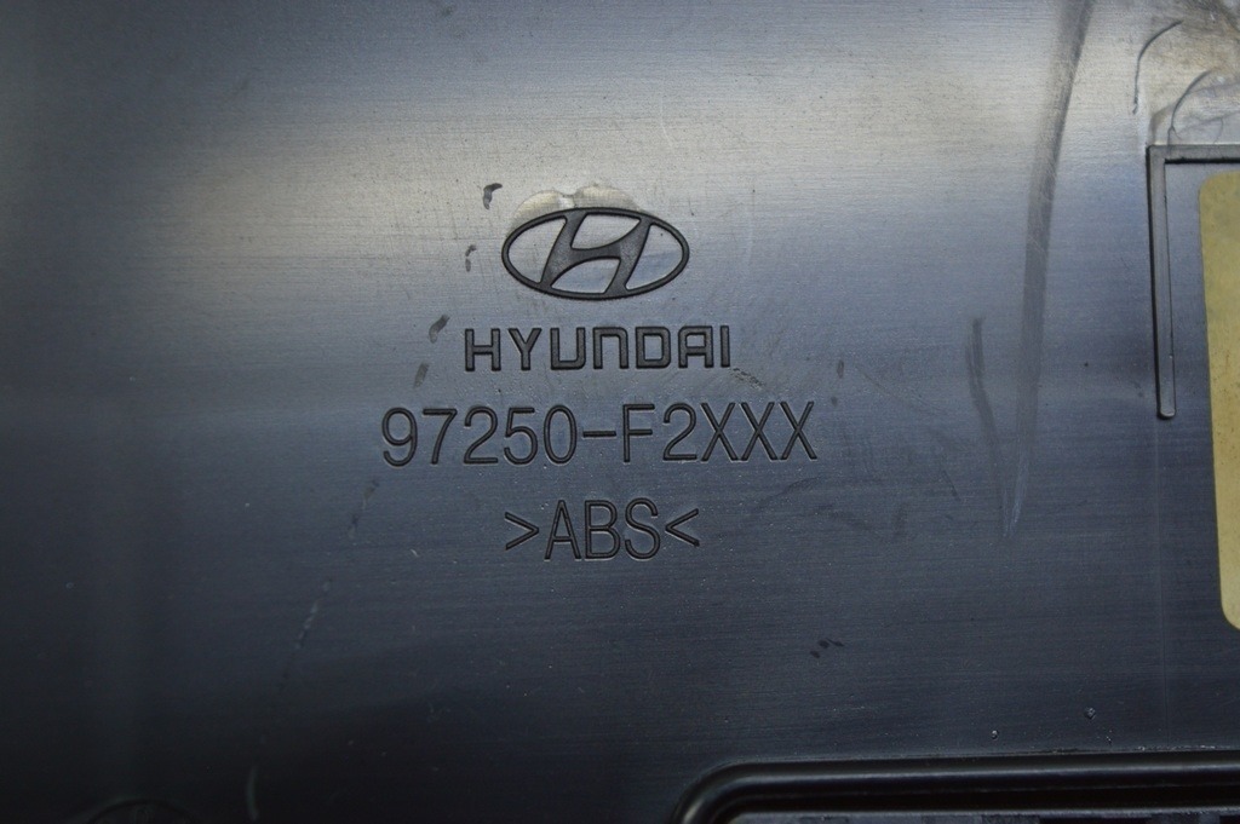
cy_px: 412
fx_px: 2839
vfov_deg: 16.5
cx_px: 620
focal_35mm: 82
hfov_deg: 24.6
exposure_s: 1/80
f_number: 5.6
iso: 400
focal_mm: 55
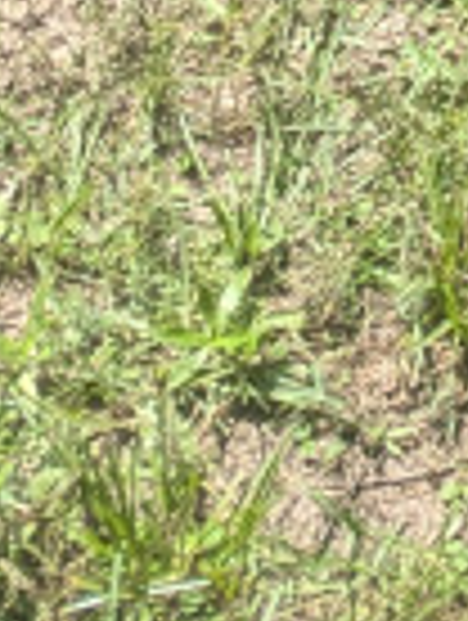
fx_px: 3199
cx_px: 1035
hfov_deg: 7.9
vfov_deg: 8.4
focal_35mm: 178
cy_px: -1526
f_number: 1.85
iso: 43
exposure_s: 1/678
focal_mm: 6.81
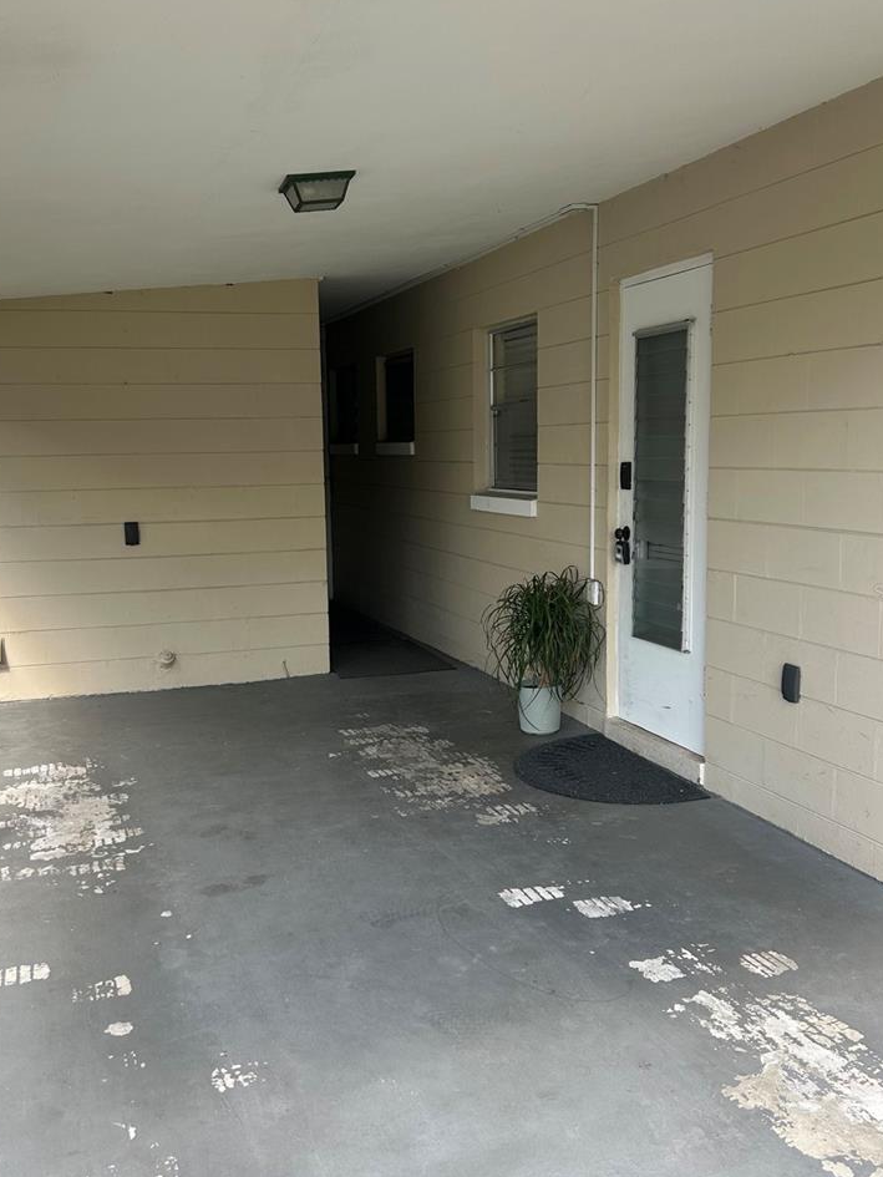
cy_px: 592
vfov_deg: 55.3
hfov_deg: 42.9
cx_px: 402
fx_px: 1122
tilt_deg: -6.1
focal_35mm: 33
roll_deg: +1.2
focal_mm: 5.7
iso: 50
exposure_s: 1/611
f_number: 1.5
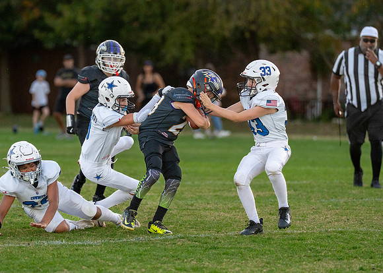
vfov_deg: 4.3
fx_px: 3620
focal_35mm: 333
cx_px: 147
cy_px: 120
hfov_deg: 6.1
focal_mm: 200
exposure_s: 1/1600
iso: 1000
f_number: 2.8
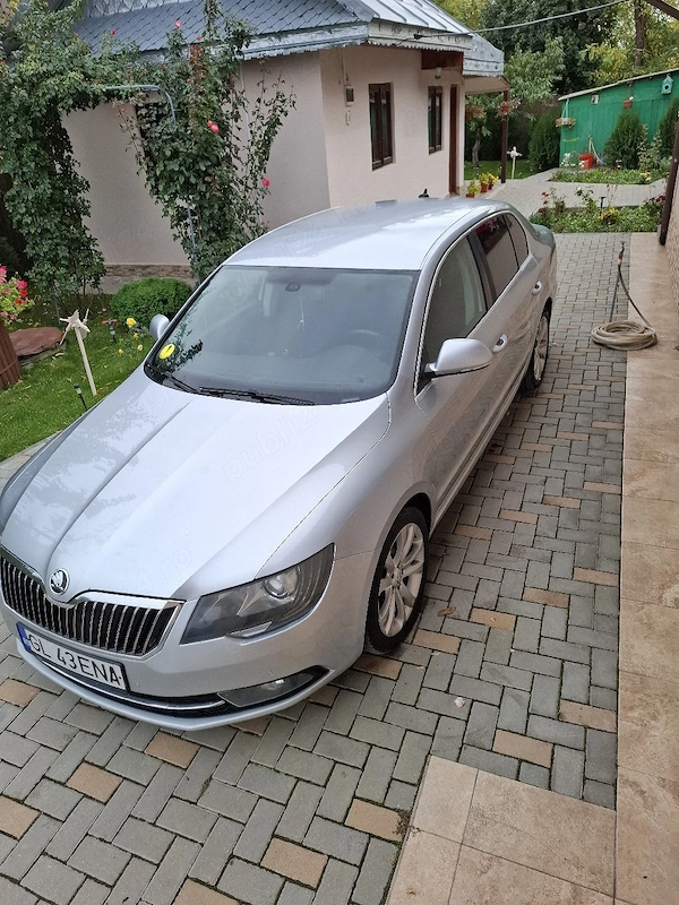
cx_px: 340
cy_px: 452
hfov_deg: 58.9
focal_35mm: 23
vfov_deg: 73.9
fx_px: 602
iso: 50
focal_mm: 5.54
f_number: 1.8
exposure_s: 1/909
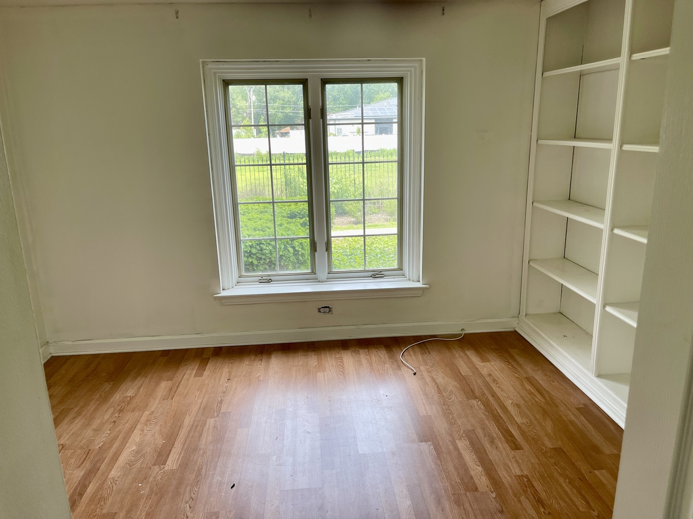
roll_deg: +1.5
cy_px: 260
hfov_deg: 69.4
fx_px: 500
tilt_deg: -13.6
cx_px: 346
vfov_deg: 54.9
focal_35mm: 25
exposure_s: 1/121
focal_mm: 5.1
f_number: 1.6
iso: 50
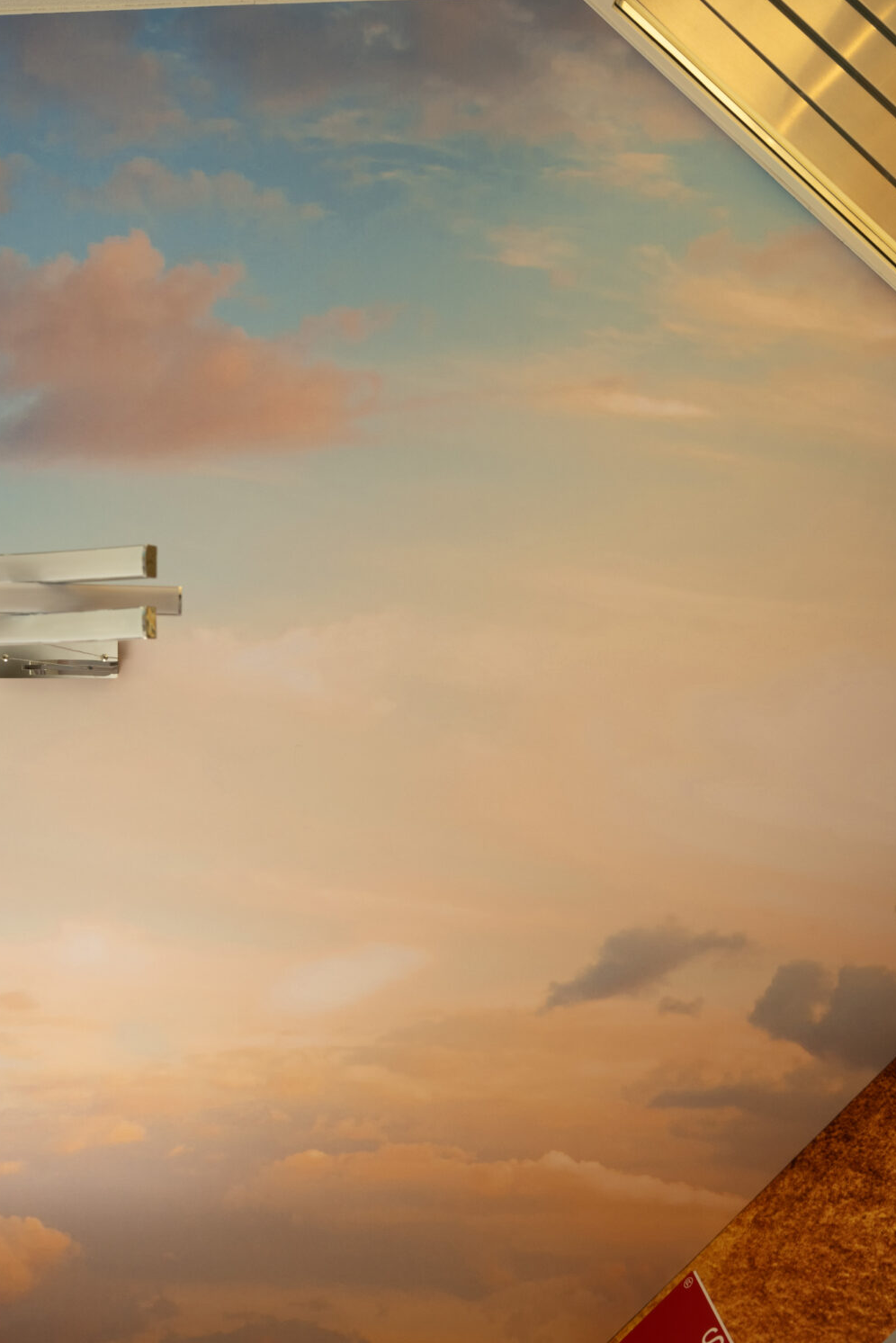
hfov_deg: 51.2
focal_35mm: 25
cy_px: 672
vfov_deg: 71.8
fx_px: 927
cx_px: 361
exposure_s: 1.3
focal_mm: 14.5
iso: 100
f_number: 8
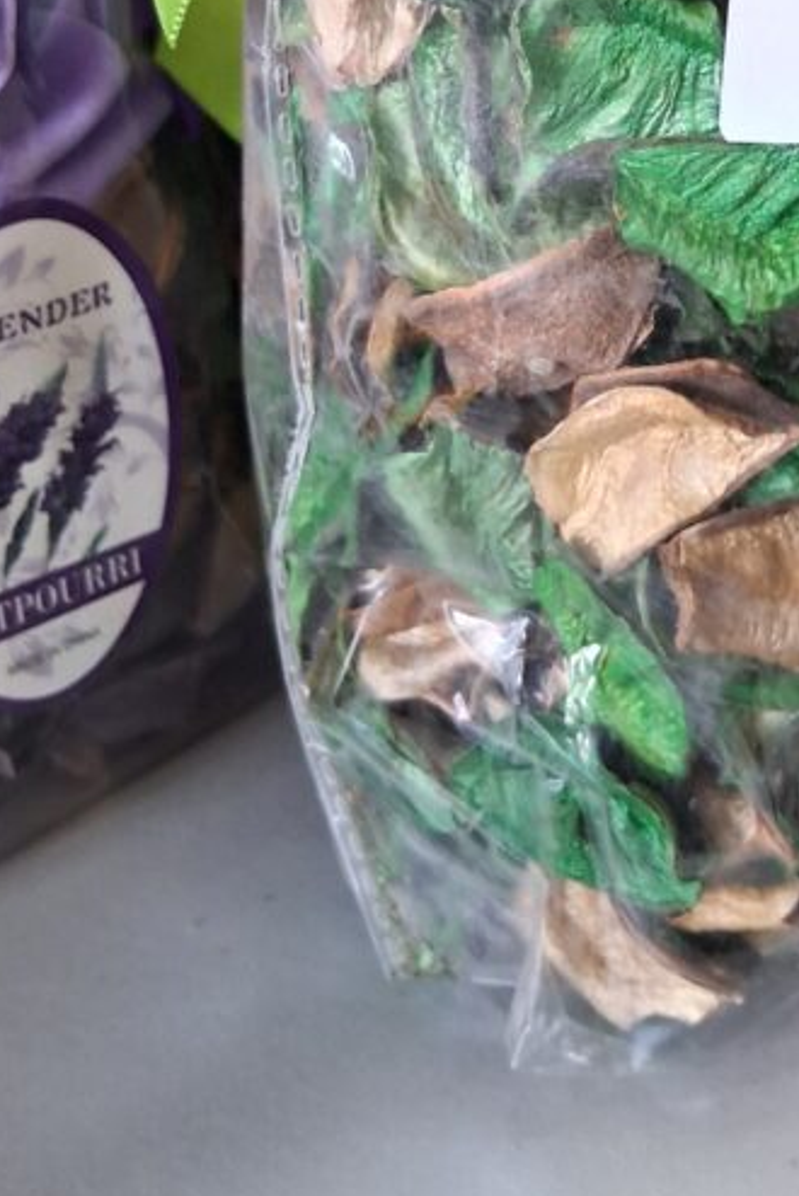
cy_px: 65
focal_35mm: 56
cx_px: 646
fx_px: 1862
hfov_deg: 23.8
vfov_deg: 33.3
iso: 250
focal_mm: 3.98
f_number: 1.8
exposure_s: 1/50
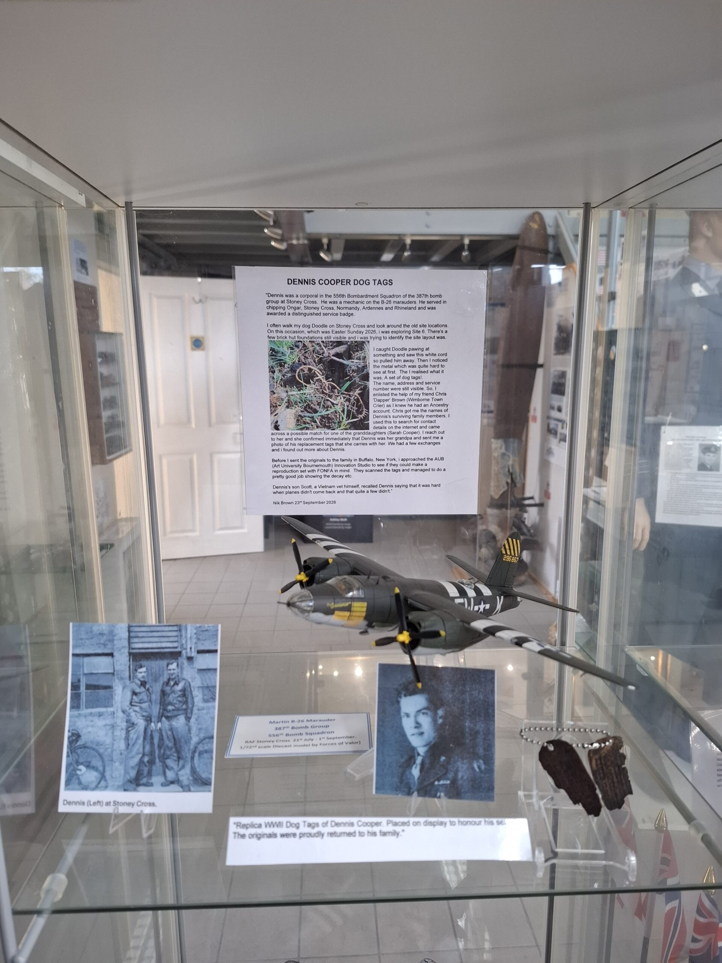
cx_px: 361
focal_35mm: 23
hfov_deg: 58.9
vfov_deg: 73.9
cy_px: 482
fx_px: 640
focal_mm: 5.54
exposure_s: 1/60
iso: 200
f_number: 1.8
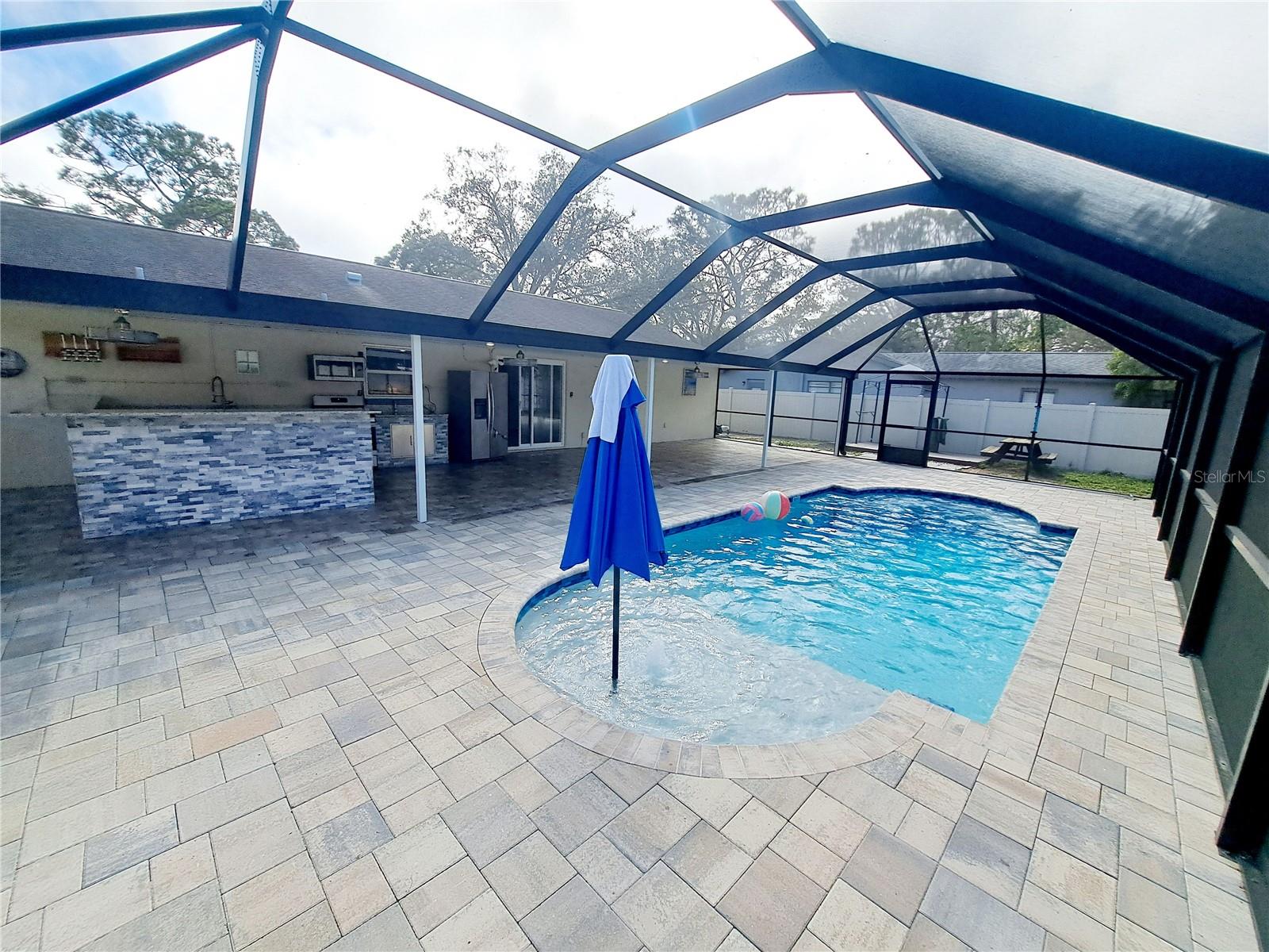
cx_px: 634
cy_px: 476
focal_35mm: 13
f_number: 2.2
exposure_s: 1/1250
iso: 50
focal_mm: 1.74
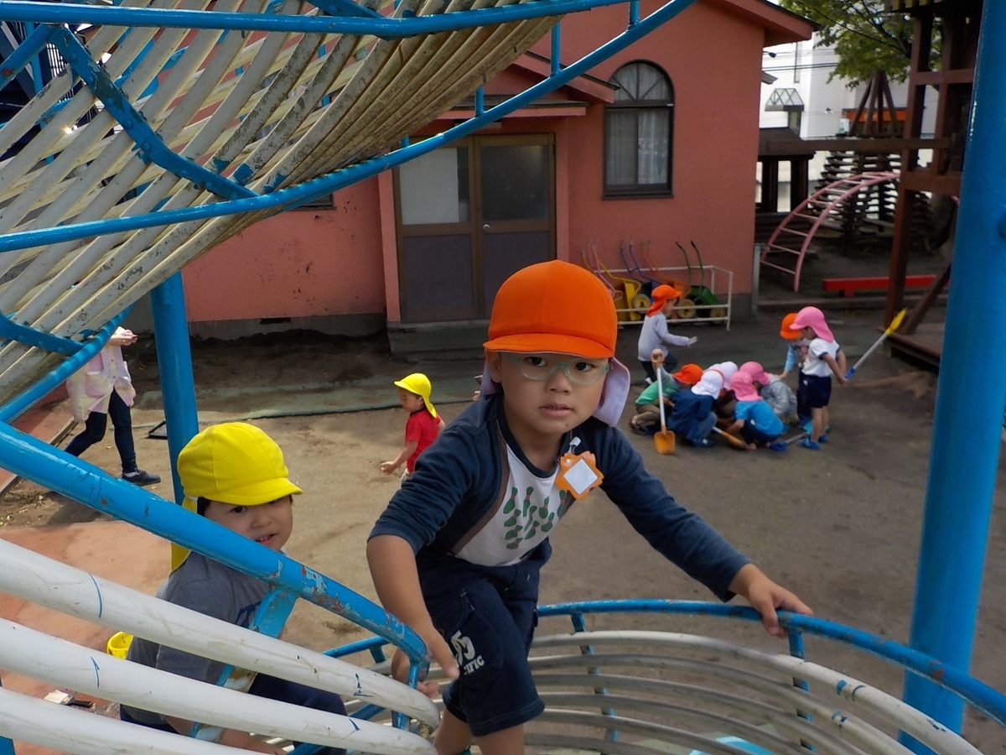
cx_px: 503
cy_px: 378
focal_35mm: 30
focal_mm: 4.1
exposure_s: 1/320
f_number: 3.3
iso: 125
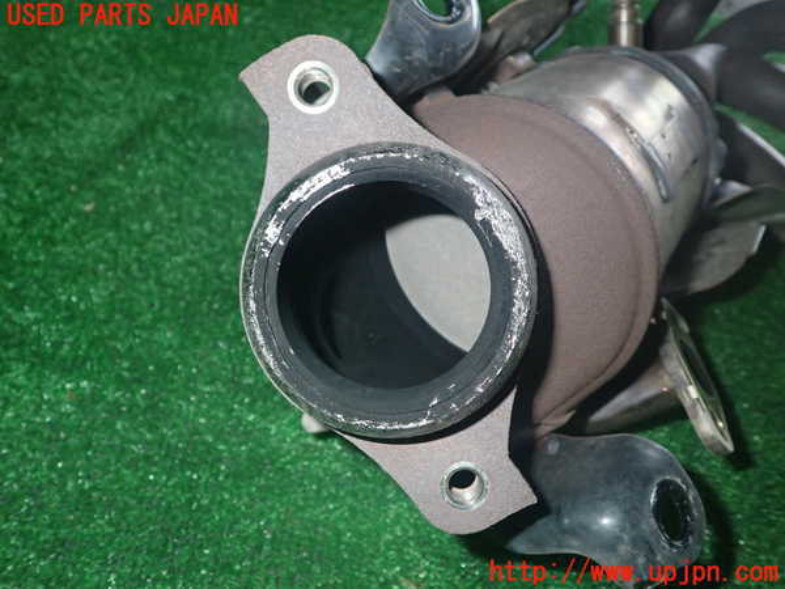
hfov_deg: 60.0
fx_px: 680
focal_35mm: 30
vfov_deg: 46.8
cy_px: 294
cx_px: 392
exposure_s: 1/30
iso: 400
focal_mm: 5.4
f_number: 6.3
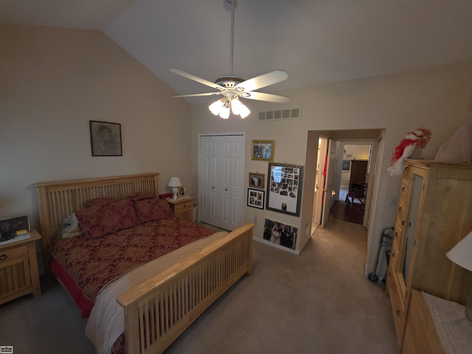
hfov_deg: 106.2
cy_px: 177
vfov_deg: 89.9
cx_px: 236
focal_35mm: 13
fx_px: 177
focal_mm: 2.2
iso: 160
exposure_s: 1/60
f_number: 1.9
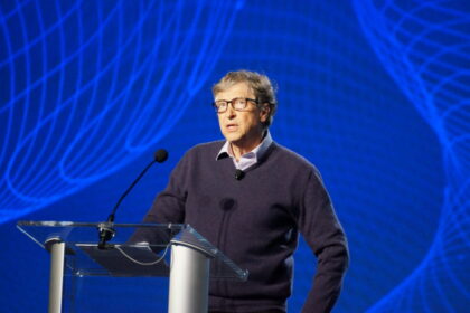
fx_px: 5875
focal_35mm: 450
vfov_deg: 3.1
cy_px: 156
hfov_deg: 4.6
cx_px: 235
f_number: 5.6
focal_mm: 300
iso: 3200
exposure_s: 1/100
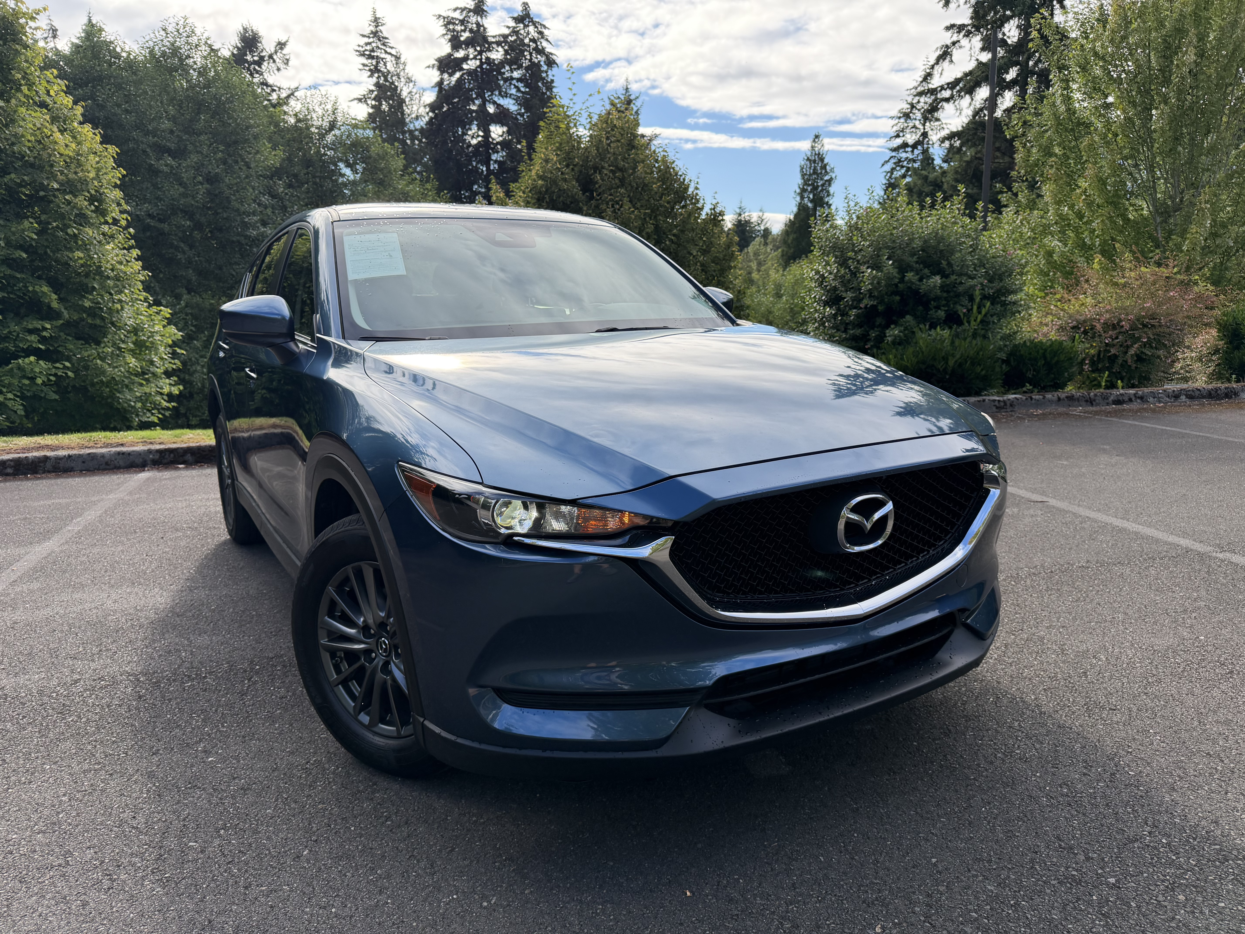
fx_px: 863
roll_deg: +1.5
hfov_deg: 71.6
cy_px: 467
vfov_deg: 56.8
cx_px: 622
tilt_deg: -11.1
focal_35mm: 24
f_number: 1.78
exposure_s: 1/2110
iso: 100
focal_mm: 6.76
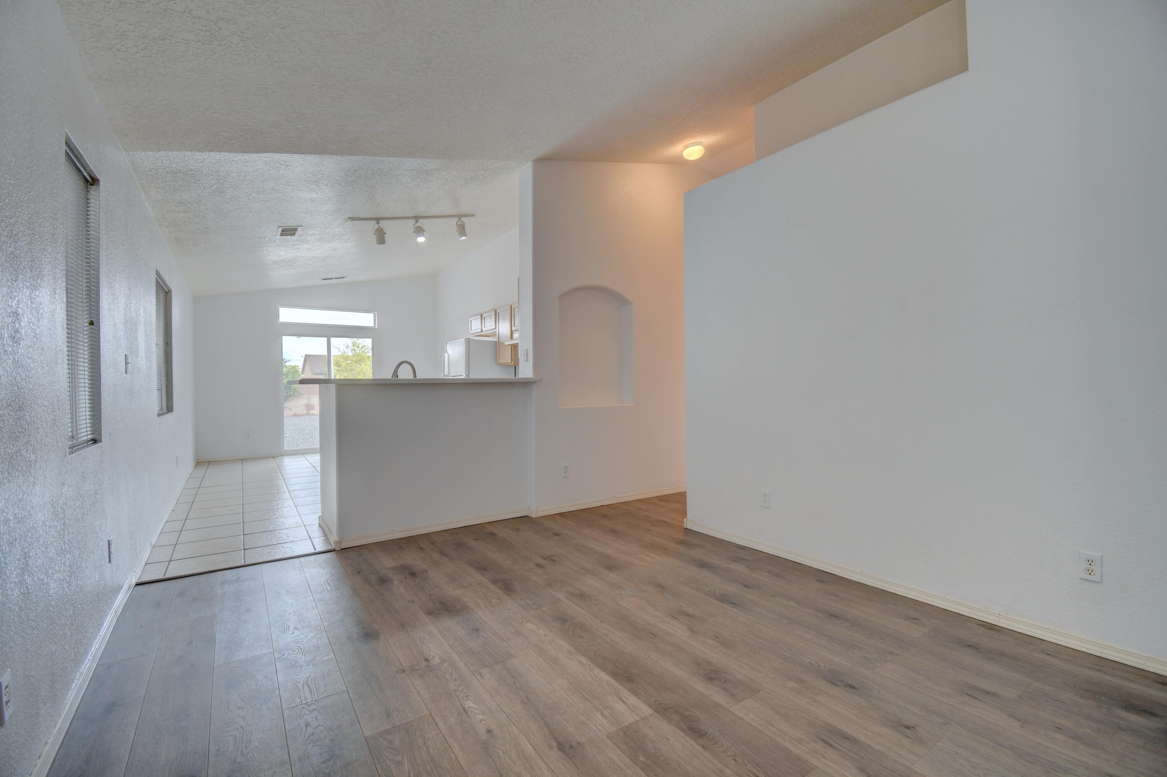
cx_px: 584
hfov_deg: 100.4
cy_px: 388
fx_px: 486
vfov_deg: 77.3
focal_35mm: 15
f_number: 4.5
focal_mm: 10
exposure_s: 1/40
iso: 400
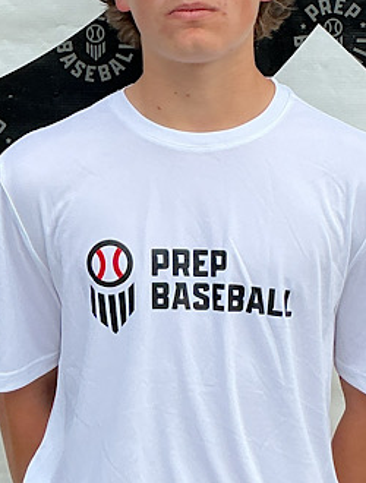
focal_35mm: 55
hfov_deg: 26.7
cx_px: 201
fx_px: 770
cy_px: 122
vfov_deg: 34.1
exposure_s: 1/586
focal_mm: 3
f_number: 1.8
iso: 25
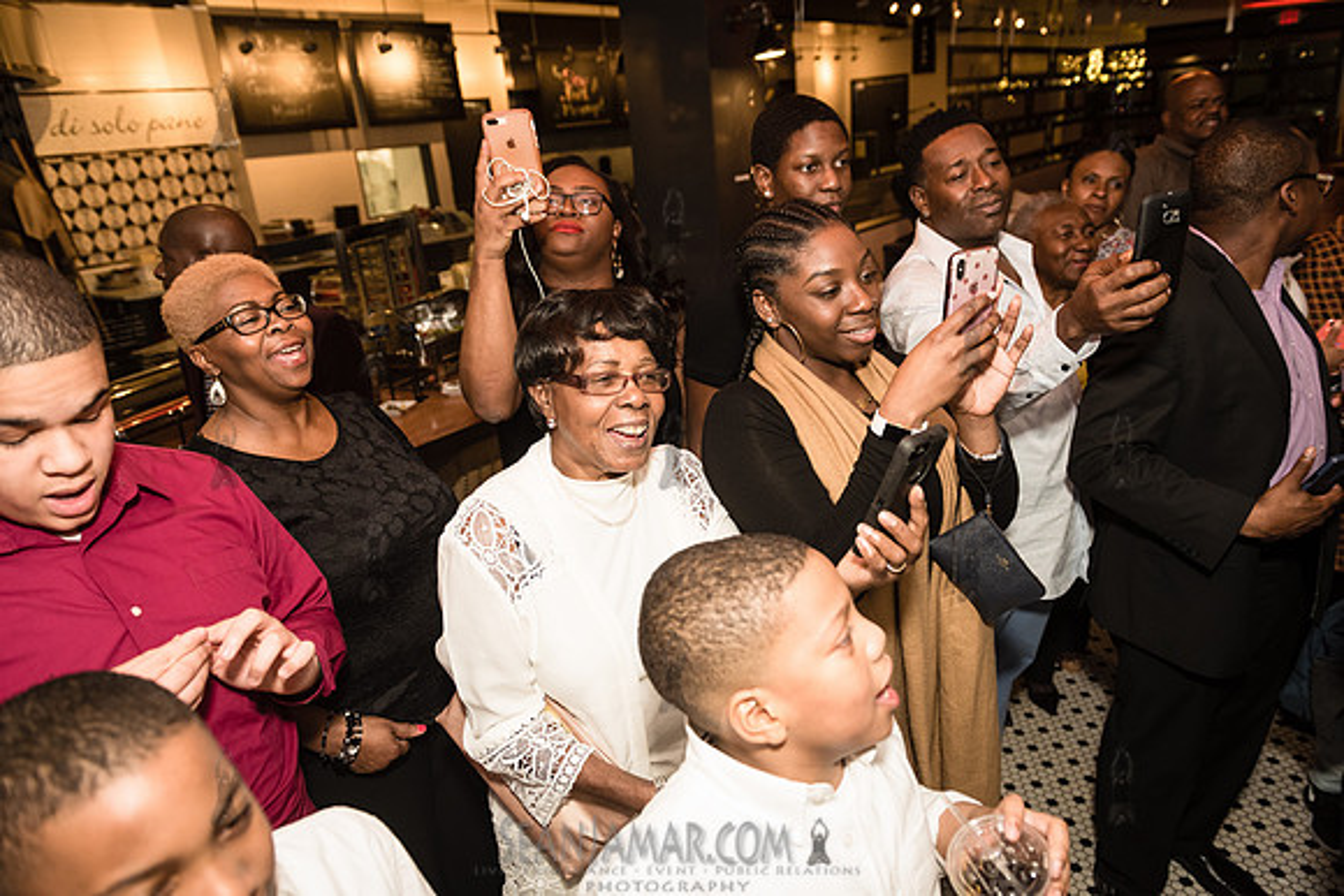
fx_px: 896
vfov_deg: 53.2
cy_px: 448
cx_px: 672
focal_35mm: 24
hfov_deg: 73.7
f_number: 3.5
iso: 1250
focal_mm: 24
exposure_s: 1/320
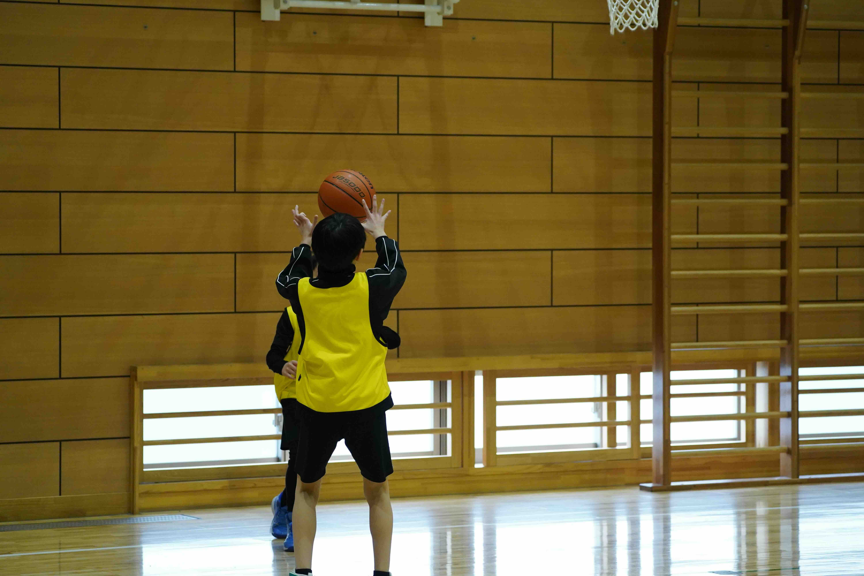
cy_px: 288
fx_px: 3024
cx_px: 432
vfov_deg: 10.9
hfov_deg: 16.3
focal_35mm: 126
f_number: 5
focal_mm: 126
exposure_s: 1/500
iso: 6400
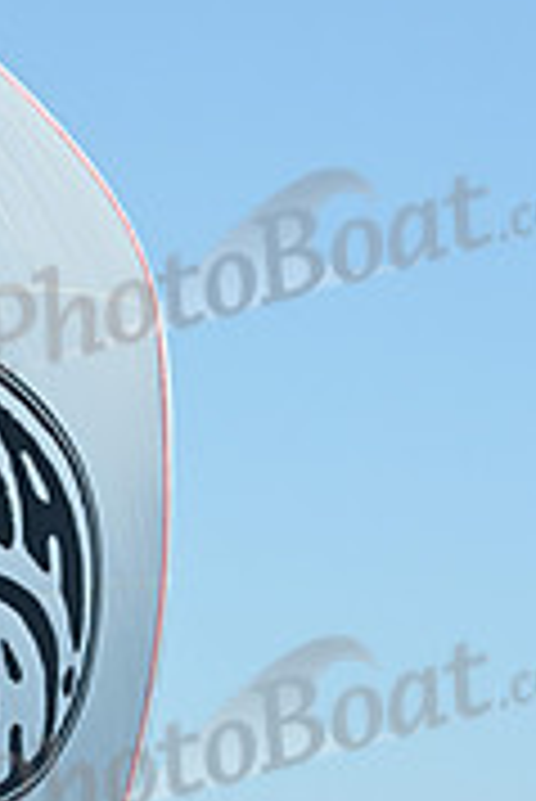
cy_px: 562
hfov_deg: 4.1
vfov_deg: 6.2
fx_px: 7422
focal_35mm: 333
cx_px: -259
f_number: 7.1
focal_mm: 102
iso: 320
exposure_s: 1/1000
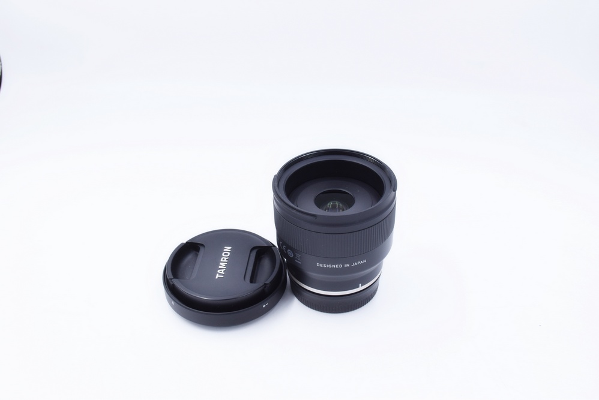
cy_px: 200
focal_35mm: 39
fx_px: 649
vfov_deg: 34.3
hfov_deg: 49.5
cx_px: 300
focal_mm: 26
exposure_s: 1/160
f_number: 8
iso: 400
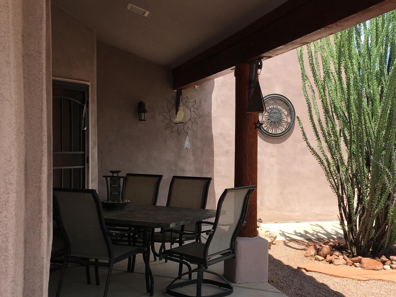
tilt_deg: -2.9
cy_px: 175
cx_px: 260
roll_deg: +0.1
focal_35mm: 47
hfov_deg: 40.0
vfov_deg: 30.8
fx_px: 538
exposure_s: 1/801
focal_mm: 4.15
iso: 25
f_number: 2.2
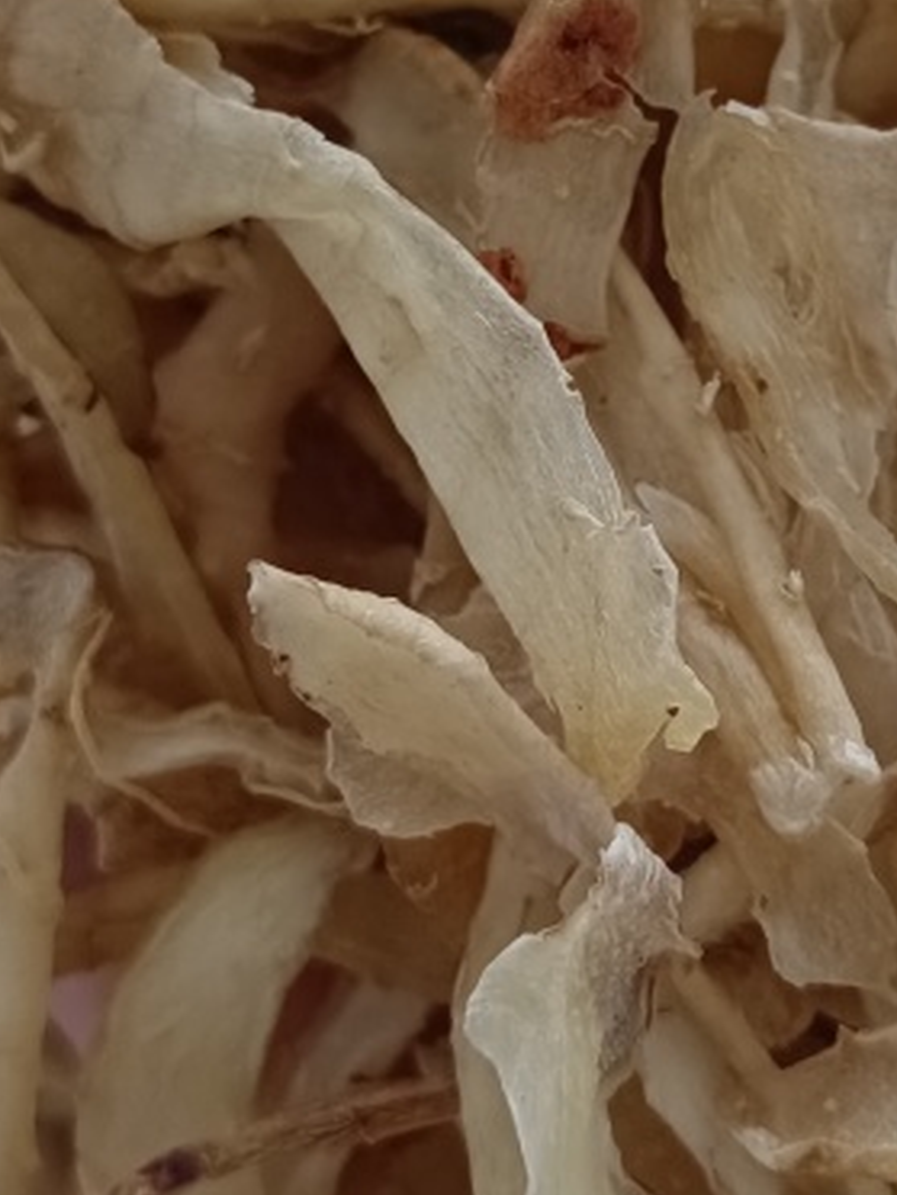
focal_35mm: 66
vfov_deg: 29.1
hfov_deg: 22.1
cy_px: 342
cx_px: 617
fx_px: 2280
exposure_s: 1/100
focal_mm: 5.5
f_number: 1.88
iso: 1488
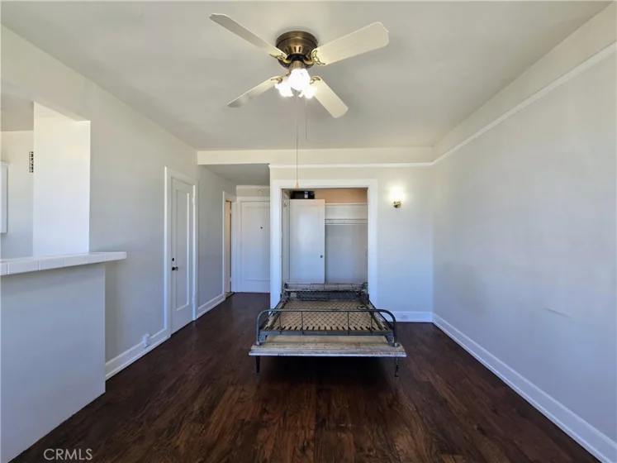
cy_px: 232
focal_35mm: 13
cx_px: 308
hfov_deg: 106.2
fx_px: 232
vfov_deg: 89.9
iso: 80
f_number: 2.2
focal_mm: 2.2
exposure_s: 1/120
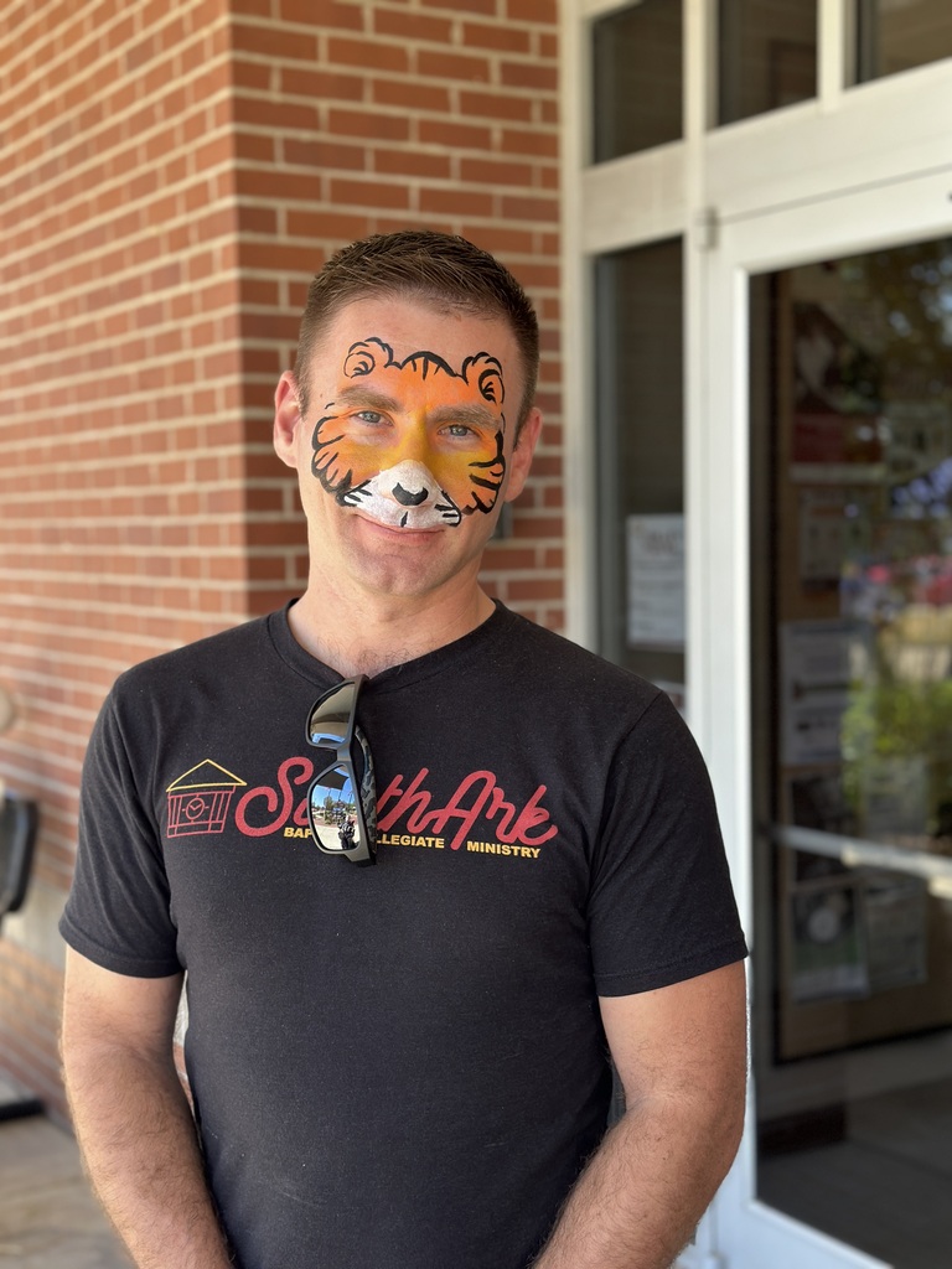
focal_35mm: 48
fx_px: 1760
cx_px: 476
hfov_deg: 30.3
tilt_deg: -4.1
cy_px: 634
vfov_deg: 39.7
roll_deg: +1.4
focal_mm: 6.86
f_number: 1.78
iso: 80
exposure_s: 1/469
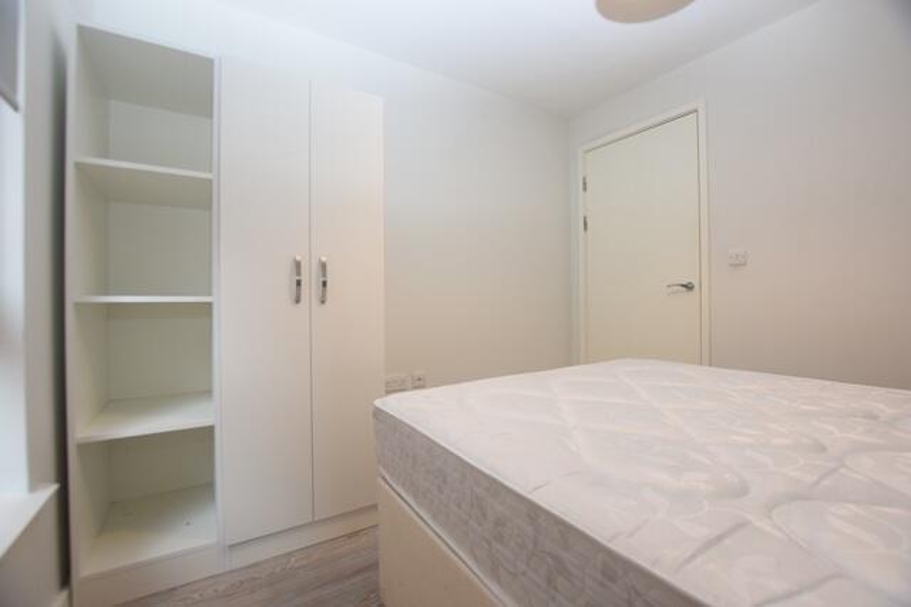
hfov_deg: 100.4
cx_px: 456
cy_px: 304
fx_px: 379
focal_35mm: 15
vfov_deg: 77.3
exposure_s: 1/100
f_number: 5
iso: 800
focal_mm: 10
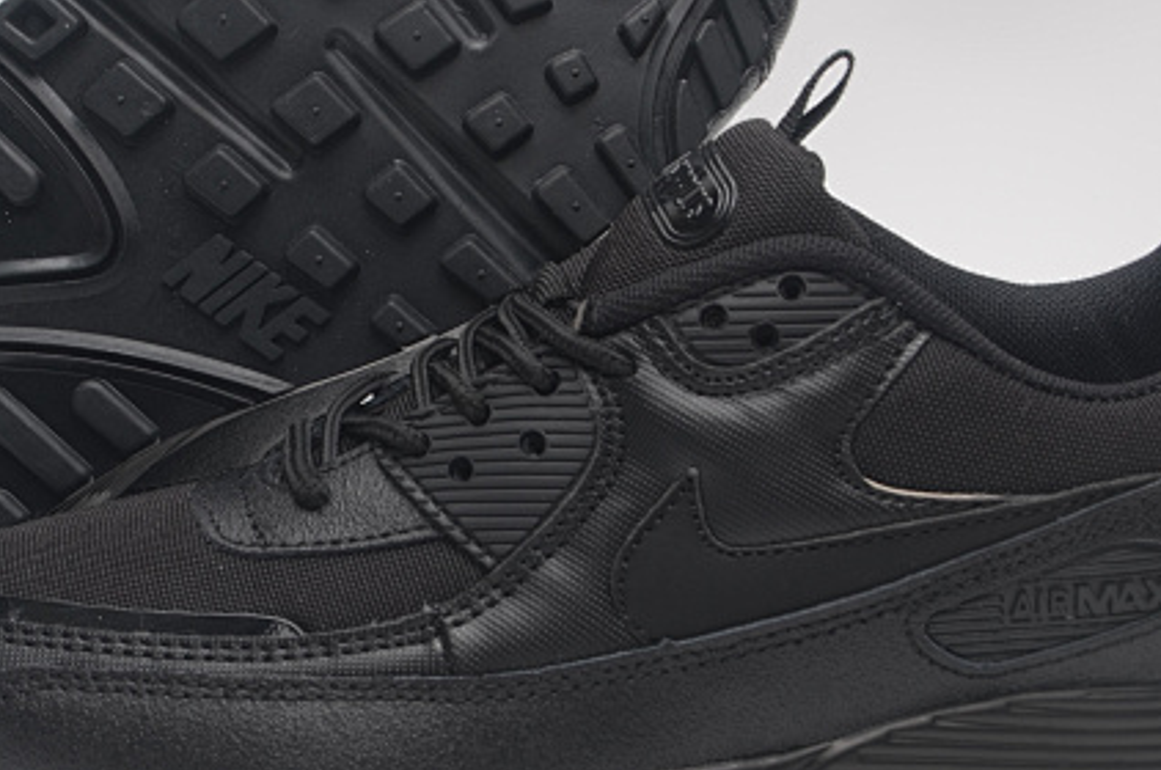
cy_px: 352
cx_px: 476
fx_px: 3478
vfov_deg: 12.6
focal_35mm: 108
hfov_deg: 18.9
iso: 100
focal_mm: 38
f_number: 8
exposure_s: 1/125
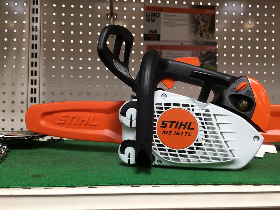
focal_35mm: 29
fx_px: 235
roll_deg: -0.9
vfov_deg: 48.2
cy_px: 105
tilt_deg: +3.8
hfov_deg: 61.7
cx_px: 140
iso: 25
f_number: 2.2
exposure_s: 1/50
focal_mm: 4.15
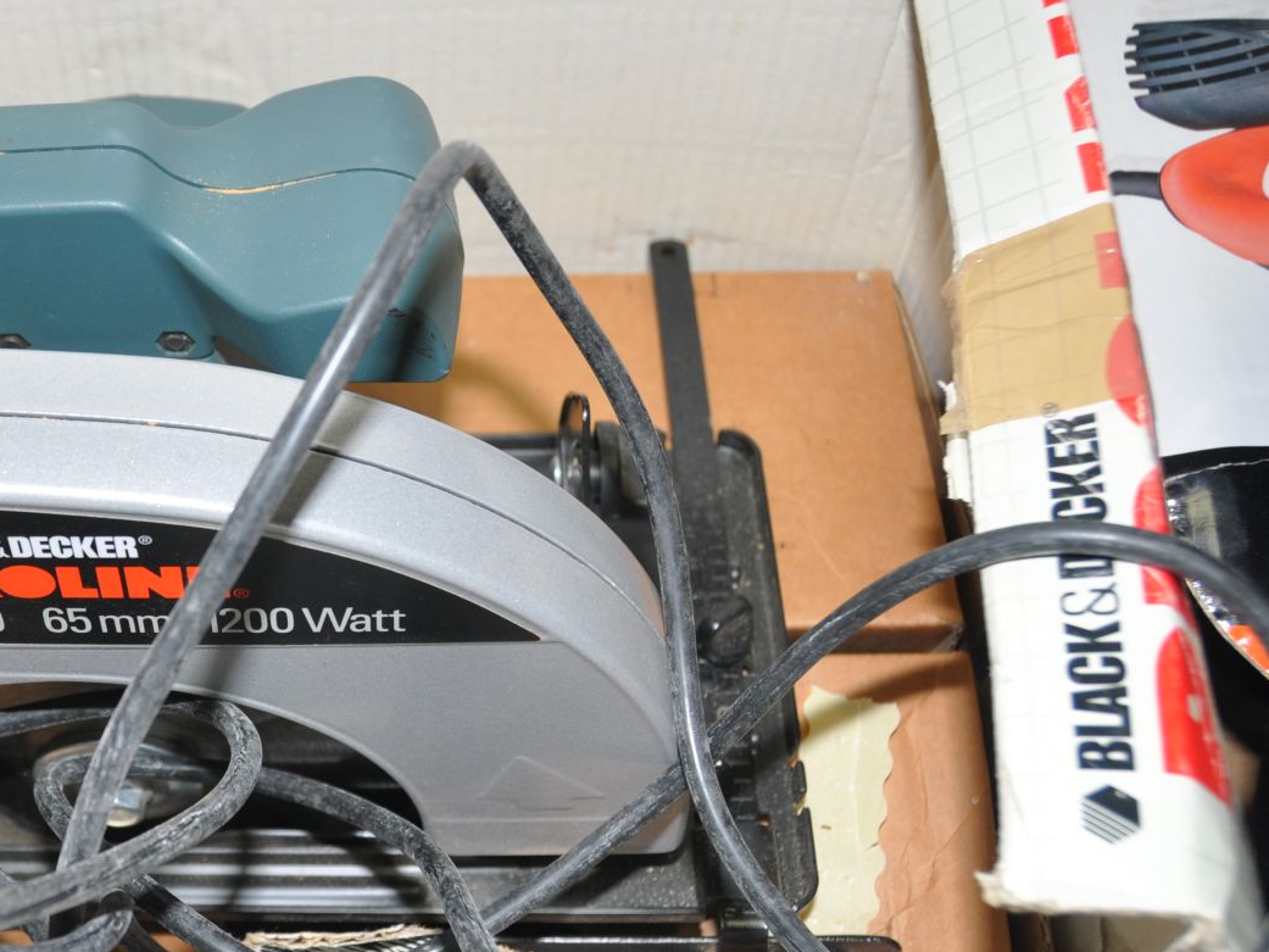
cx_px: 180
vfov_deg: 29.1
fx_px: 1833
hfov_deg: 36.3
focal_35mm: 50
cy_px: 561
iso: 200
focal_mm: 20
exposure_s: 1/60
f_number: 4
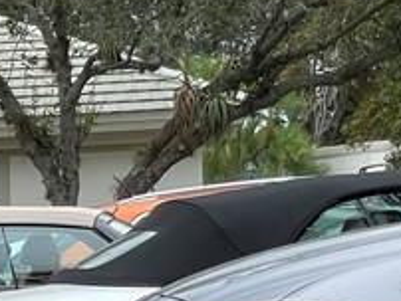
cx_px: -570
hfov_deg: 7.1
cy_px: 450
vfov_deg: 5.6
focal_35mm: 263
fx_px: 3050
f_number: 2
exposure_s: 1/390
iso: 25
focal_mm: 6
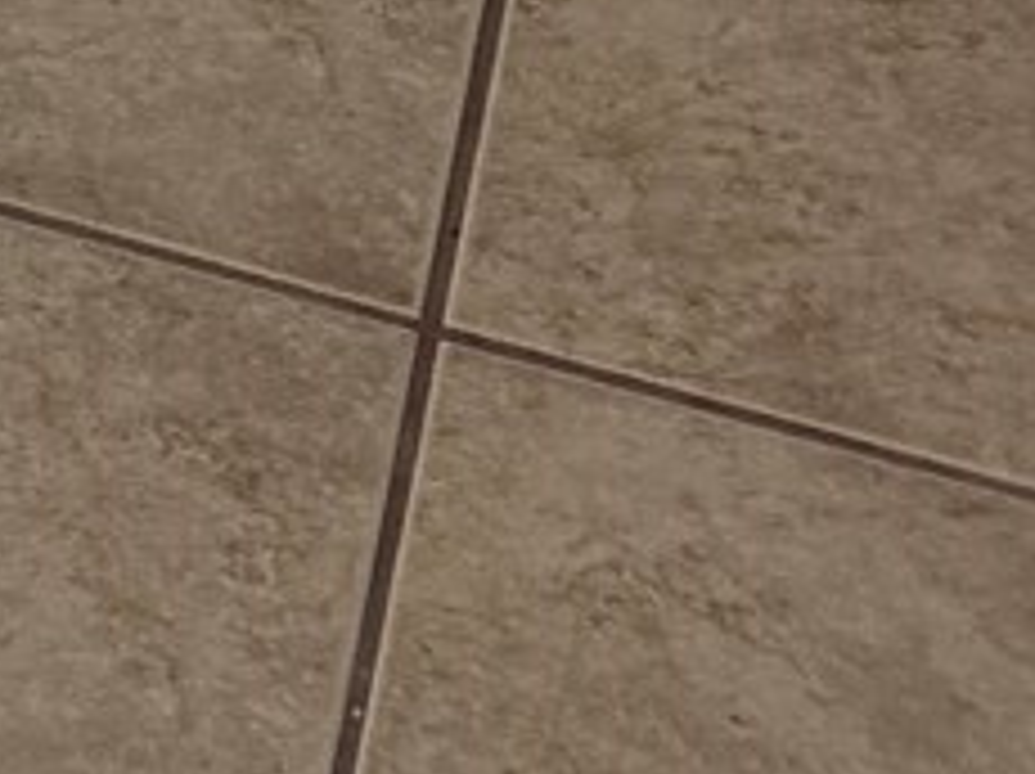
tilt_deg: -4.6
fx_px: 6392
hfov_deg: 8.2
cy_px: -3604
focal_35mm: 214
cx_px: -1764
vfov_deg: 5.0
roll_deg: +0.6
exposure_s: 1/184
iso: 80
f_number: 1.78
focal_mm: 6.76
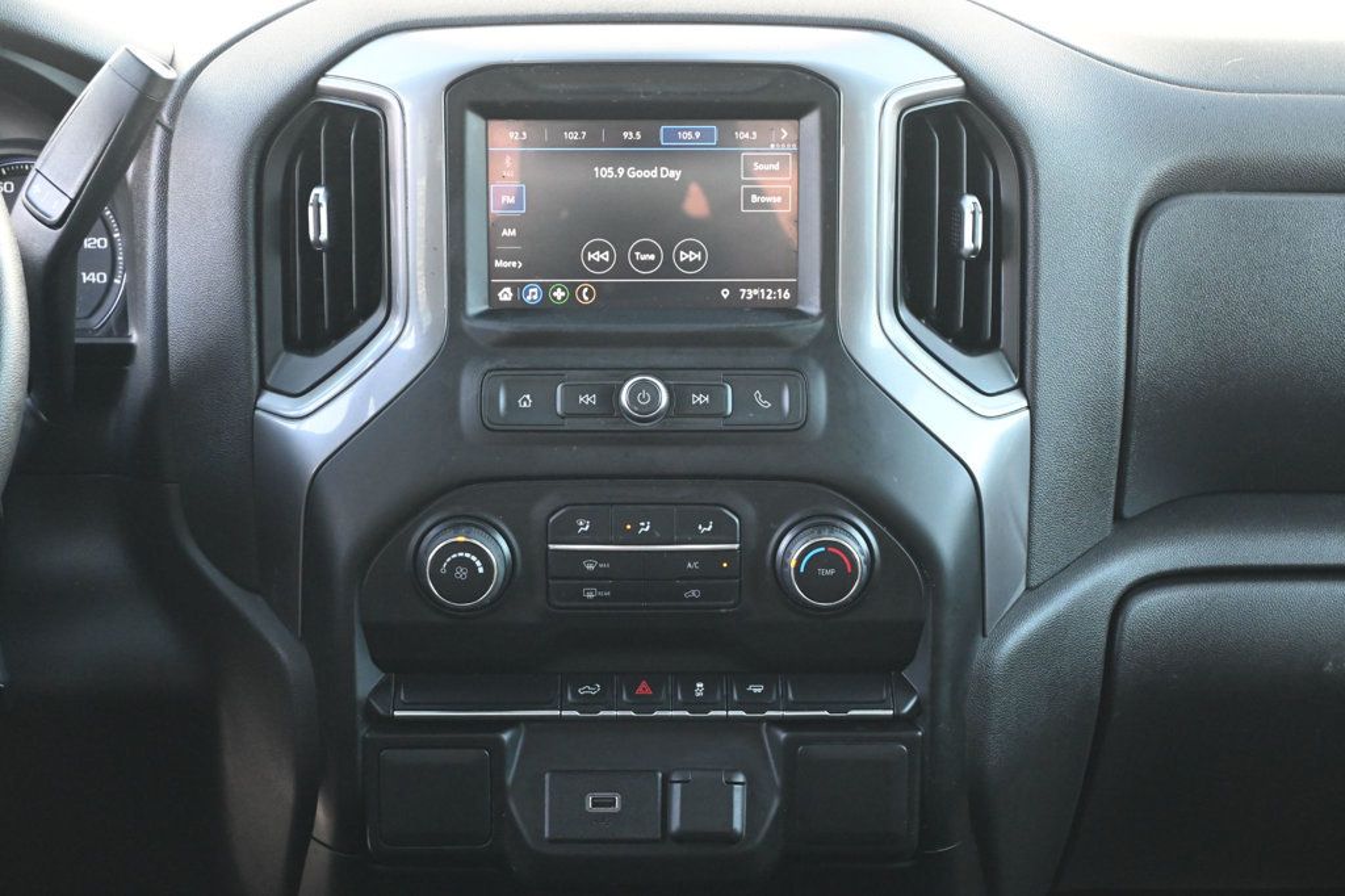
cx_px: 672
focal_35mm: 62
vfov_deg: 22.1
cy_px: 448
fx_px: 2297
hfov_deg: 32.6
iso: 2800
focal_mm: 41
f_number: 5.6
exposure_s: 1/125
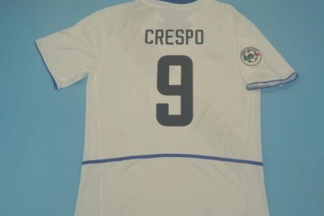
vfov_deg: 33.4
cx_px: 181
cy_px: 113
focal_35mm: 40
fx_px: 360
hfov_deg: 48.4
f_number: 4.5
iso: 200
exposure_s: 1/200
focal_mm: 22
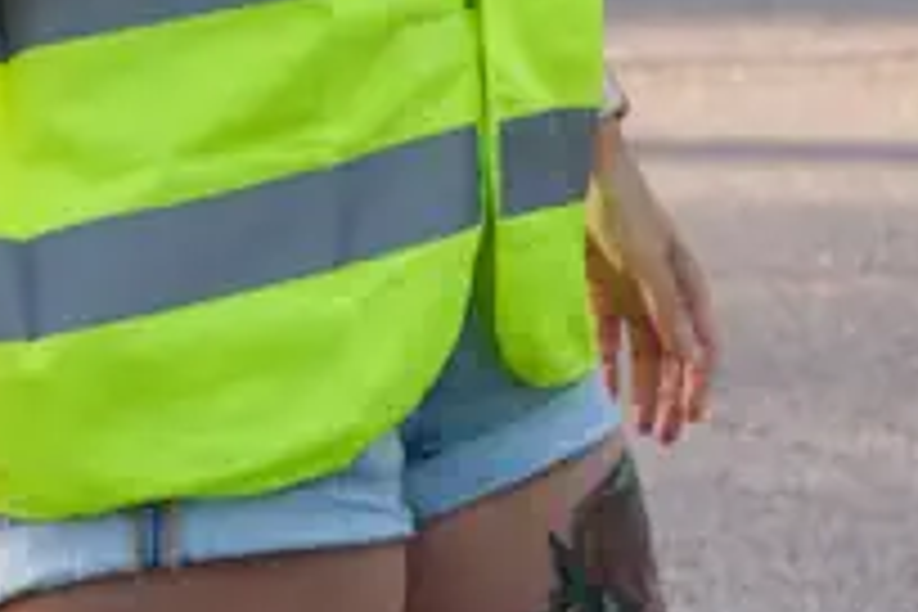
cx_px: 1881
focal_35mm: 235
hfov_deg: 8.3
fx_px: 5992
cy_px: -405
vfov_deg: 5.8
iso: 160
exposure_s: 1/500
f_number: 2.8
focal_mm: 26.6
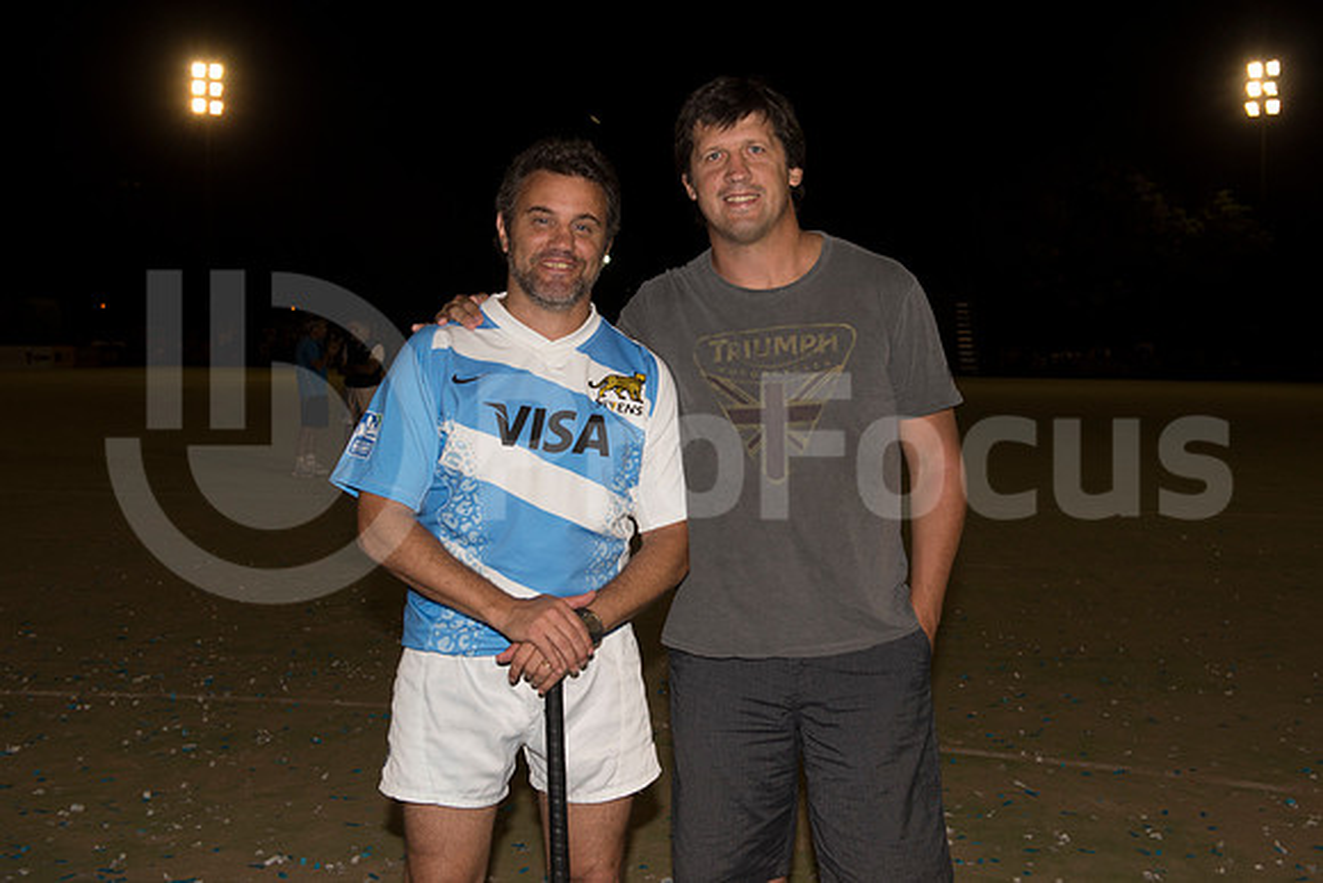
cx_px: 662
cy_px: 442
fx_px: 1544
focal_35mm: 42
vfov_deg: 31.9
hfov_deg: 46.4
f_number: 7.1
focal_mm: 42
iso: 800
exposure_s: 1/200
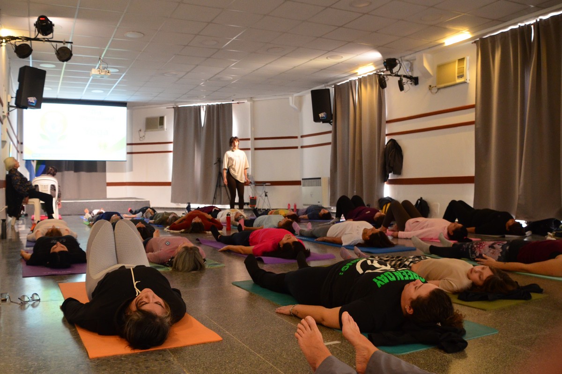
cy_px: 187
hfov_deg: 67.4
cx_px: 281
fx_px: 421
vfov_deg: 47.9
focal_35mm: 27
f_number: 4
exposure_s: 1/60
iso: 1600
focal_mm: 18
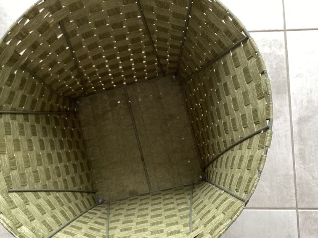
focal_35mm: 41
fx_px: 377
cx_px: 125
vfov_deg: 35.1
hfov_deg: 45.5
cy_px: 119
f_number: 2.4
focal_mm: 3.3
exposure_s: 1/60
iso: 64
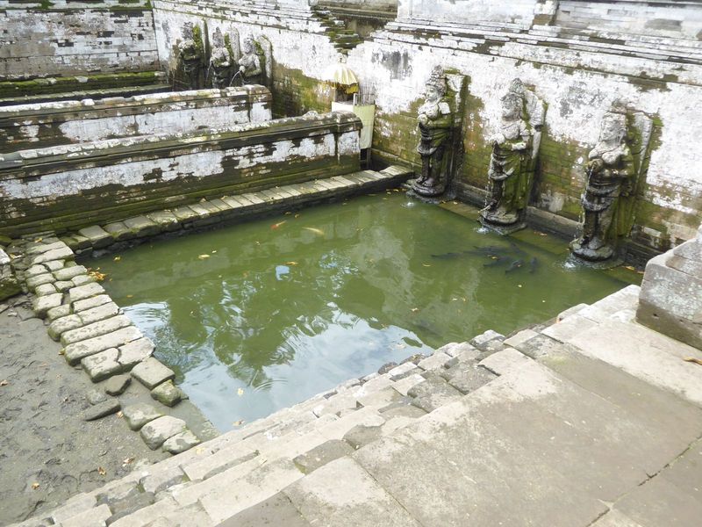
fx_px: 629
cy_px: 264
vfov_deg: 45.4
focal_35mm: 31
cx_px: 351
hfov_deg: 58.4
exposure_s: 1/100
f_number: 3.5
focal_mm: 5.4
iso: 80
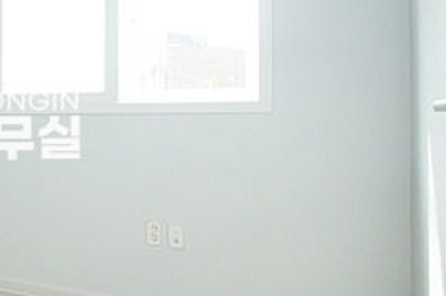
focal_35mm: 45
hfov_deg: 33.0
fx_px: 556
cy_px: 112
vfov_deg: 29.6
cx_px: -127
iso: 800
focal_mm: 10
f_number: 9
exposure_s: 1/30
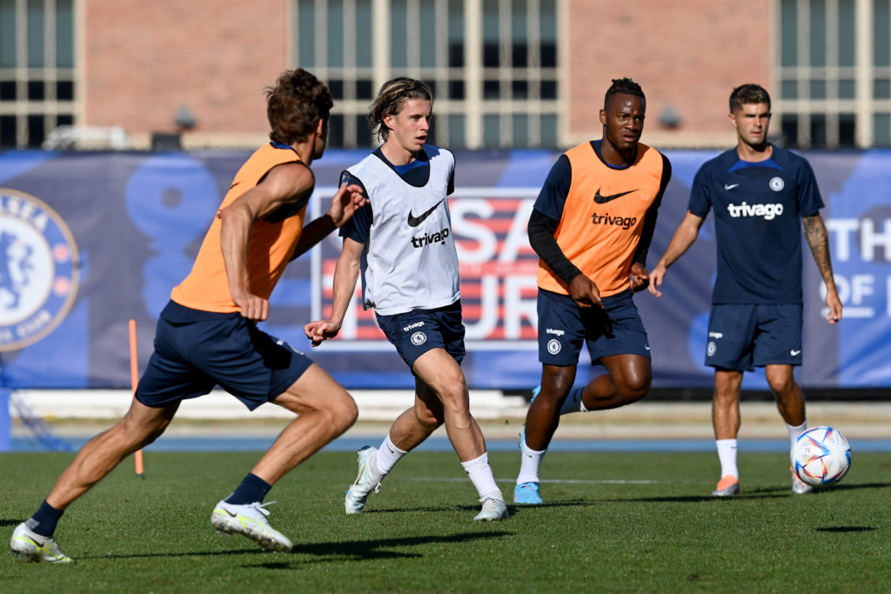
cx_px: 446
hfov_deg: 5.2
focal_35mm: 400
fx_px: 9901
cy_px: 297
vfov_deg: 3.4
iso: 250
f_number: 6.3
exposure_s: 1/2000
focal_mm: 400
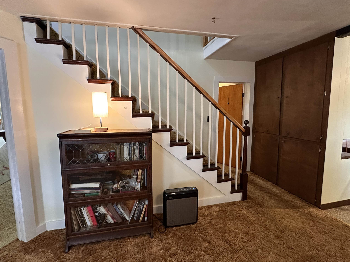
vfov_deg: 74.7
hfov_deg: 91.0
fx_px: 172
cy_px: 129
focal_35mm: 17
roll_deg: +1.3
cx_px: 176
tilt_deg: -6.3
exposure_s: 1/60
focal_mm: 2.22
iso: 500
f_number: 2.2
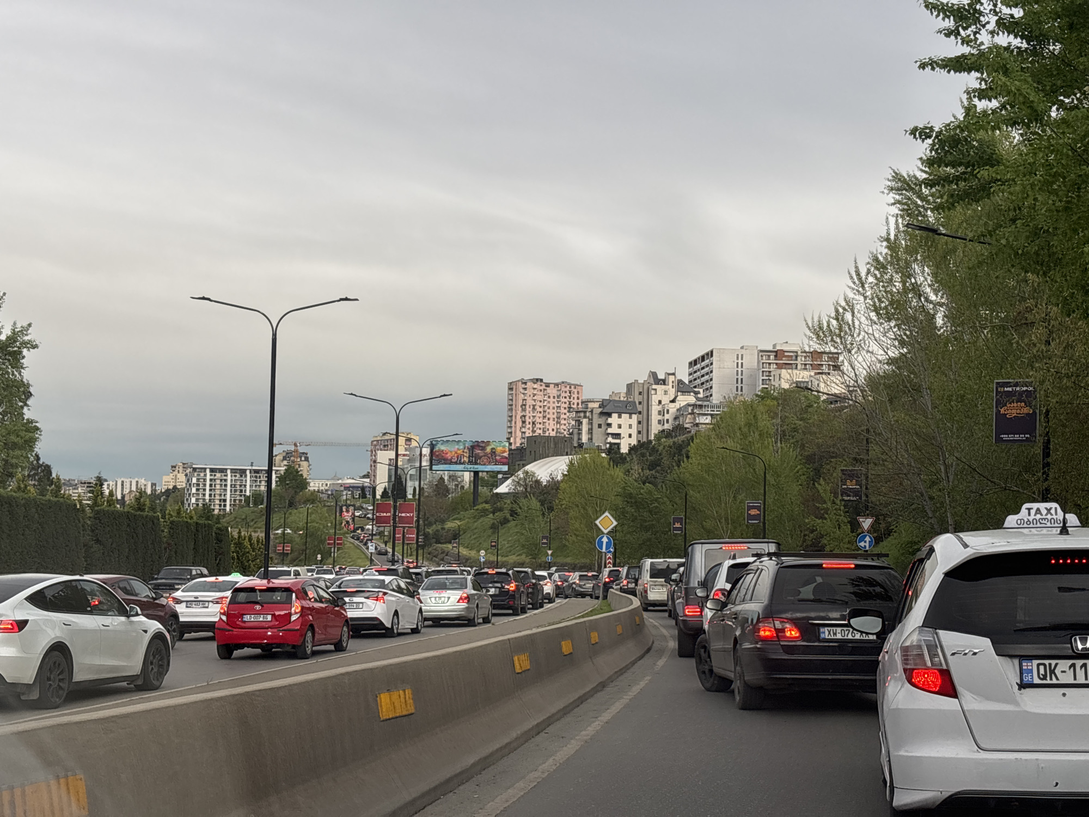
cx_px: 544
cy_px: 408
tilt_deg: +3.1
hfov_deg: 36.8
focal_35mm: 52
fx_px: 1636
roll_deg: -0.3
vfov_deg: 28.0
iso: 32
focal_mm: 5.96
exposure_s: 1/493
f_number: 1.6
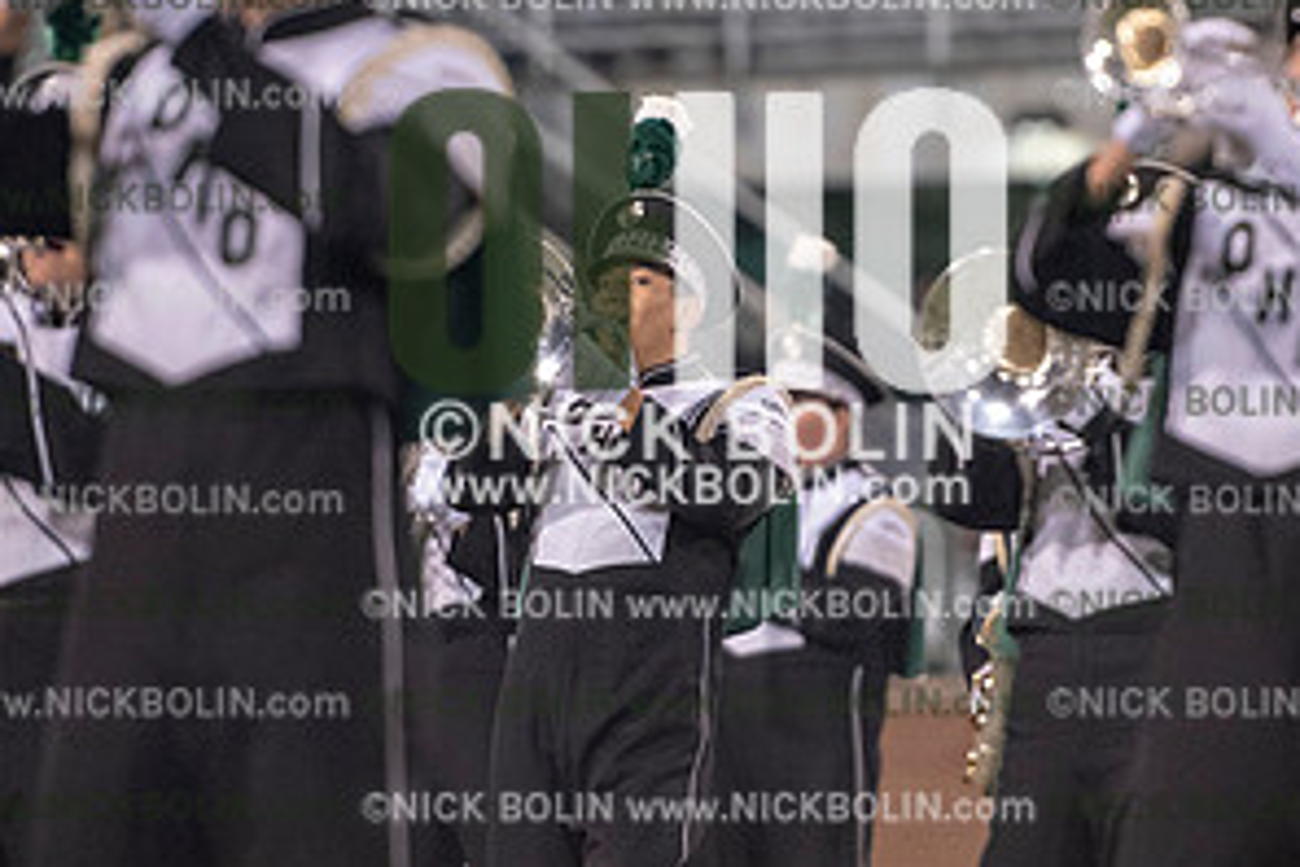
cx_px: 696
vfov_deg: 3.5
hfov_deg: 5.3
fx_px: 14118
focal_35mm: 391
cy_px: 300
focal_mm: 200
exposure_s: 1/1250
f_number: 3.2
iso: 5000
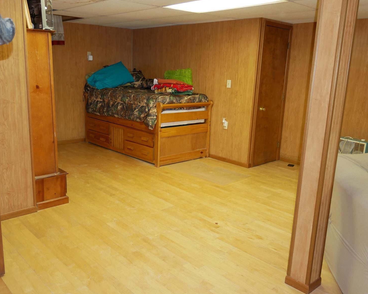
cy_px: 146
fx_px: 349
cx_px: 171
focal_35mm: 32
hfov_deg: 55.6
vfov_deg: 45.8
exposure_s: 1/60
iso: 640
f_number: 3.8
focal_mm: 15
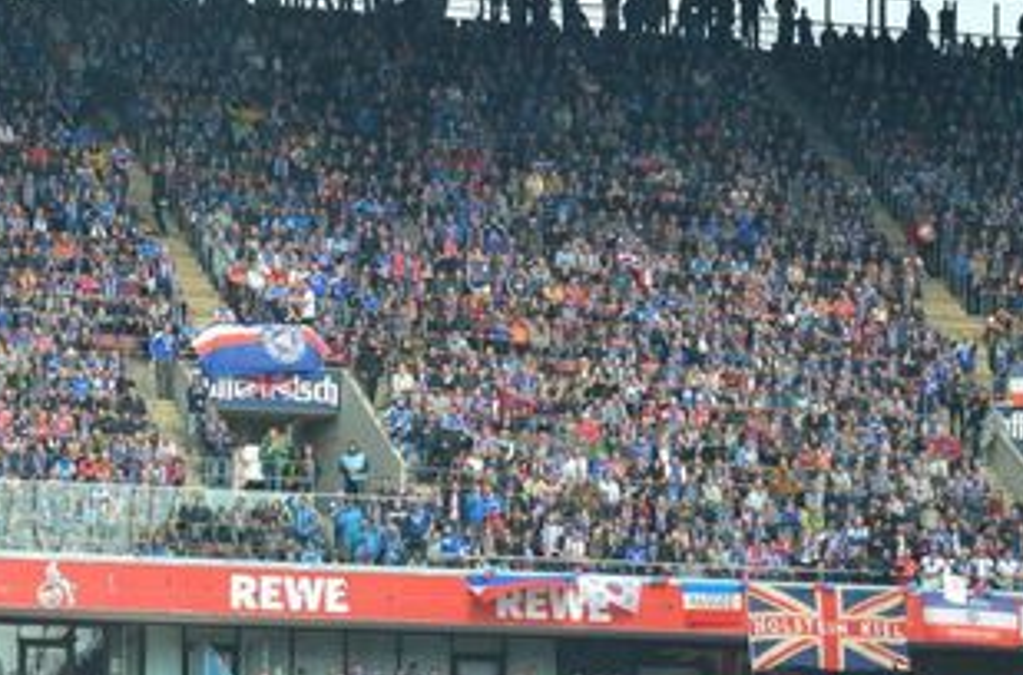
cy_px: 614
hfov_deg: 8.7
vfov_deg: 5.7
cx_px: 844
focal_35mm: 238
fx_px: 6743
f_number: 5
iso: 400
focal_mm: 86
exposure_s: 1/1250
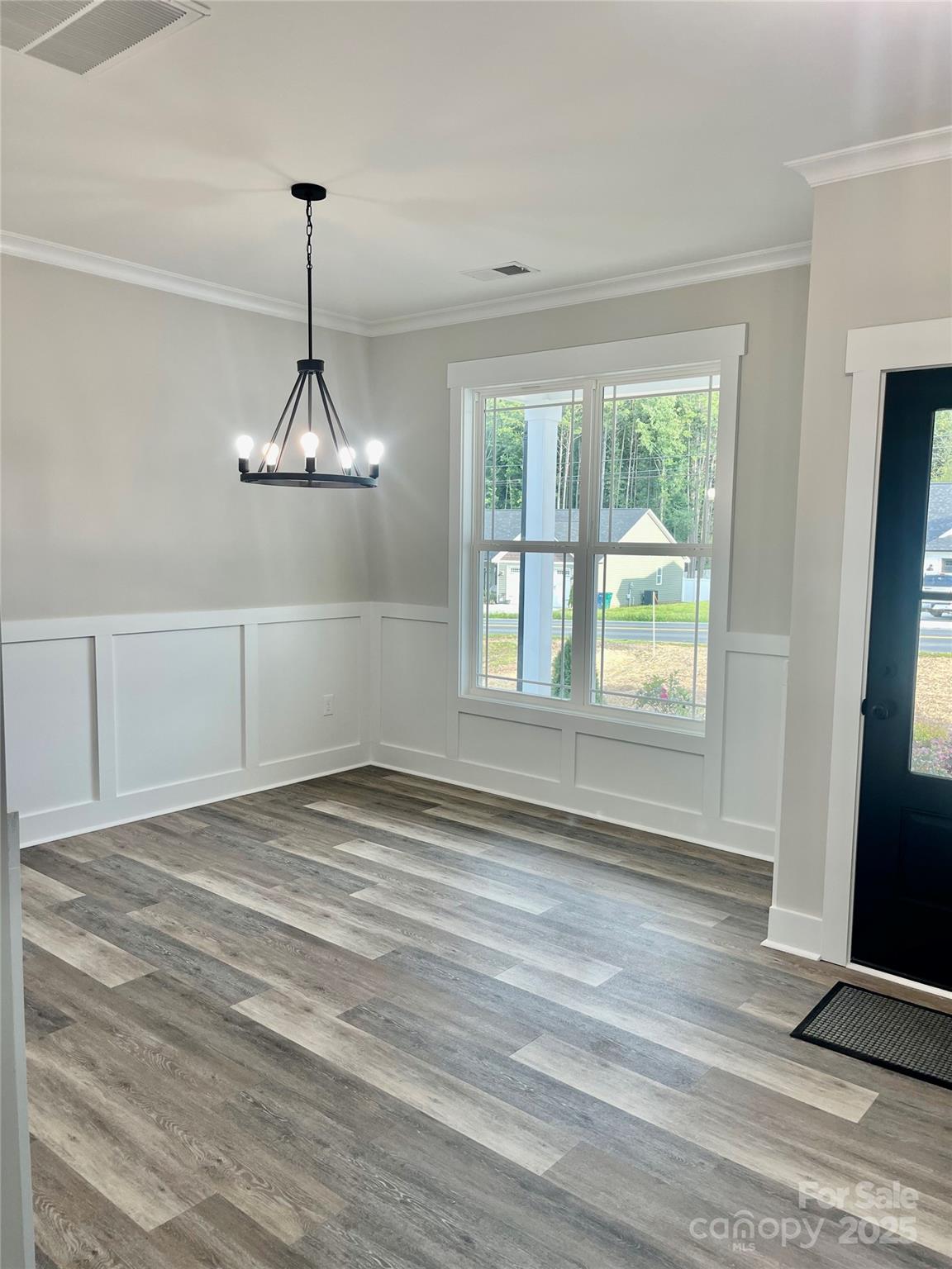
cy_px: 634
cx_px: 476
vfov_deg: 69.4
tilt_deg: -4.5
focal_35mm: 25
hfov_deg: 54.9
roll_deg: -0.1
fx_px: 917
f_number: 1.6
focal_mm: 5.1
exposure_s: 1/120
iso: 40
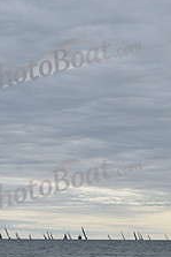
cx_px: 202
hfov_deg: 7.5
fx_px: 1295
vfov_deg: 11.3
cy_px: 107
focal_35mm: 182
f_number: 10
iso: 400
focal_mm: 70
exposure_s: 1/1000
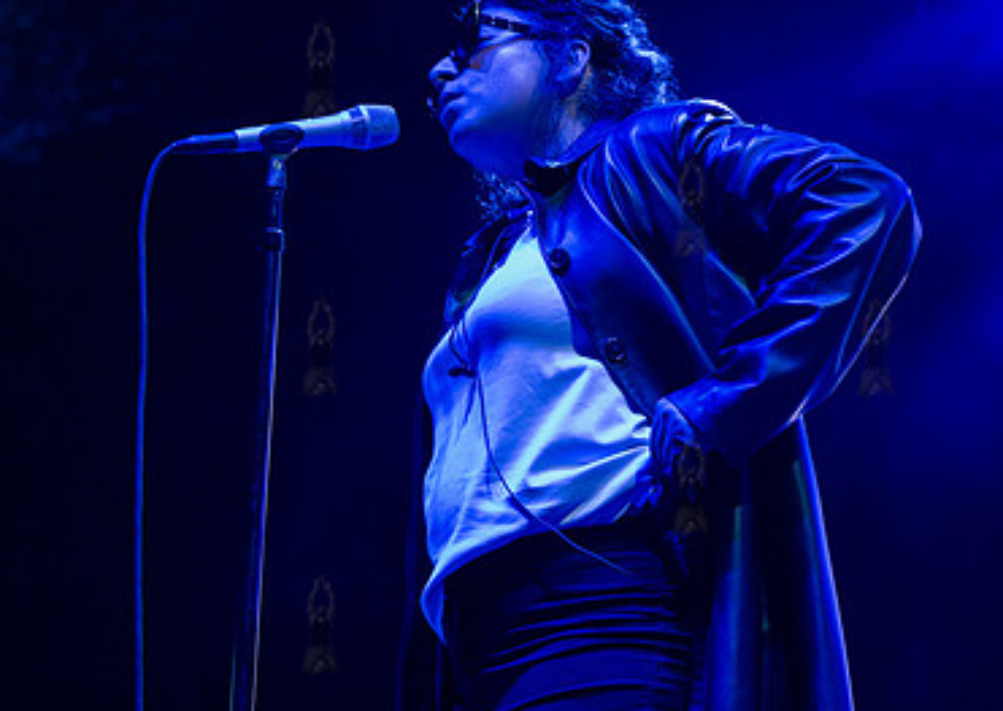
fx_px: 3211
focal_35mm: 113
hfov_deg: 17.7
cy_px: 317
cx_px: 410
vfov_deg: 12.6
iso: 5000
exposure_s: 1/400
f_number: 4
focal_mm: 66
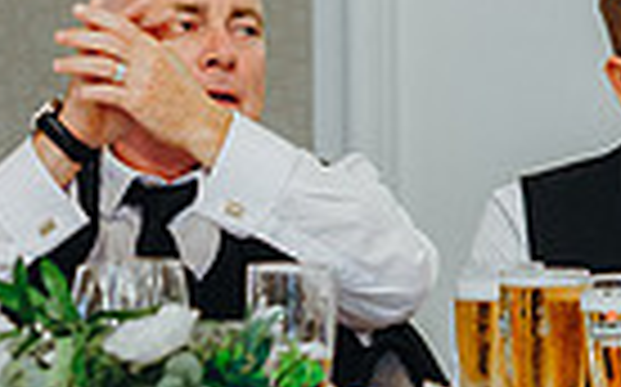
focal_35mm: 364
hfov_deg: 5.7
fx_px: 6155
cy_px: 200
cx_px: -261
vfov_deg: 3.6
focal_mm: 85
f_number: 2.8
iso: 2000
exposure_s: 1/125
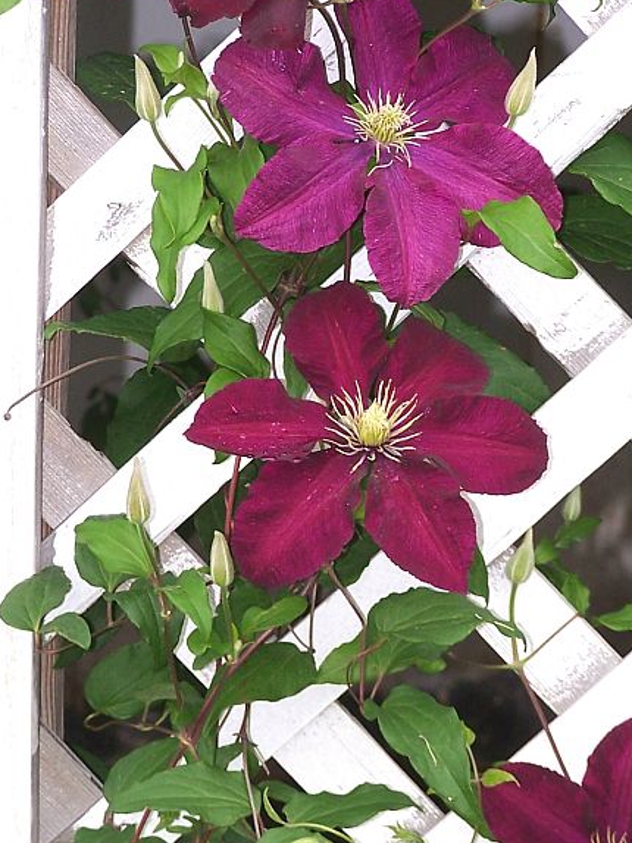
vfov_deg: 9.4
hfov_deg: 7.1
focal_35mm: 210
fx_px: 5116
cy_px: 410
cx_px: 395
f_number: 3.2
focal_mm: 23.1
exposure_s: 1/90
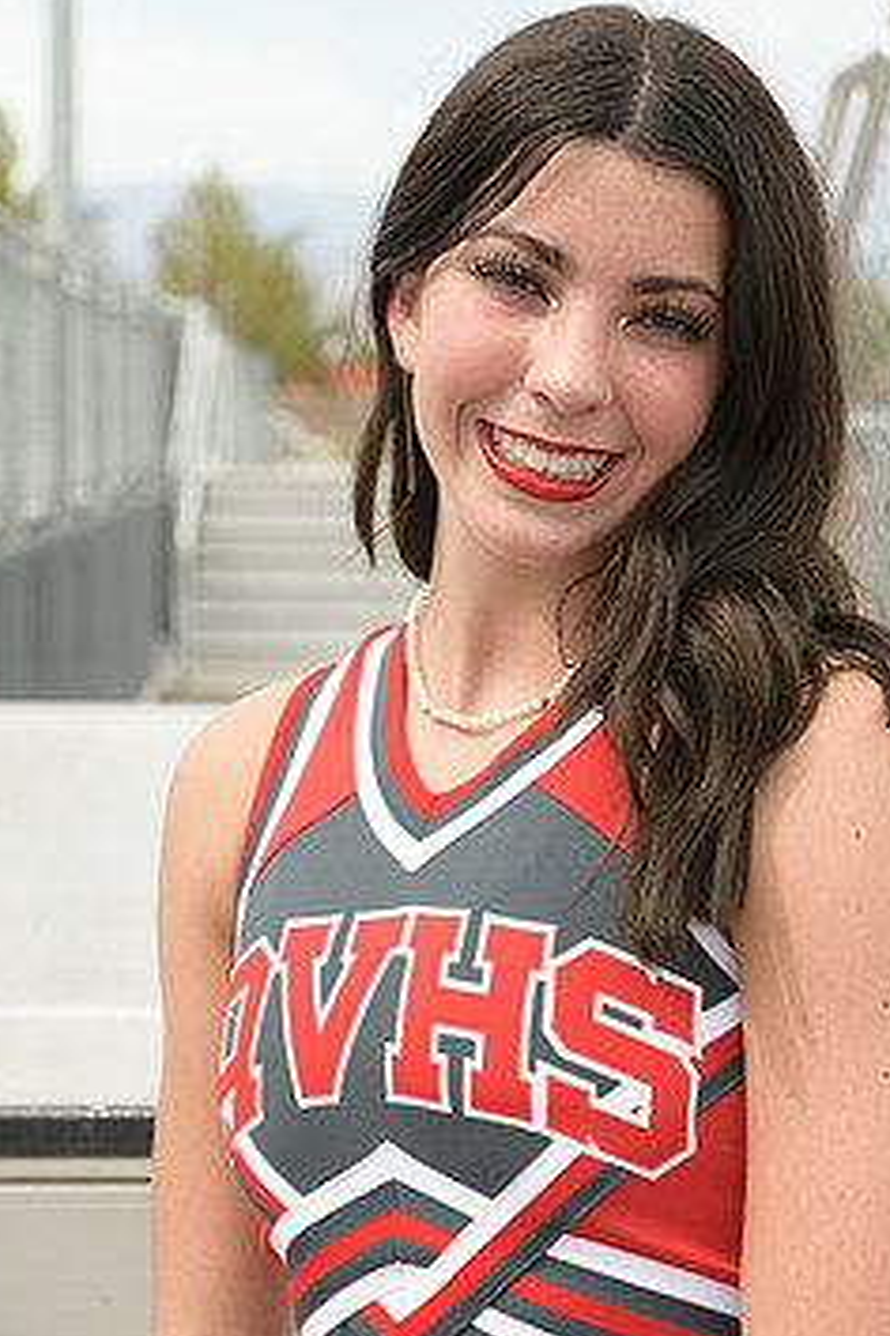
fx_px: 3300
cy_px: 706
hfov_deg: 15.3
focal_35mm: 89
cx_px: 532
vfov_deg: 22.9
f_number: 5.6
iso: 800
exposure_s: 1/1250
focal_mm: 70
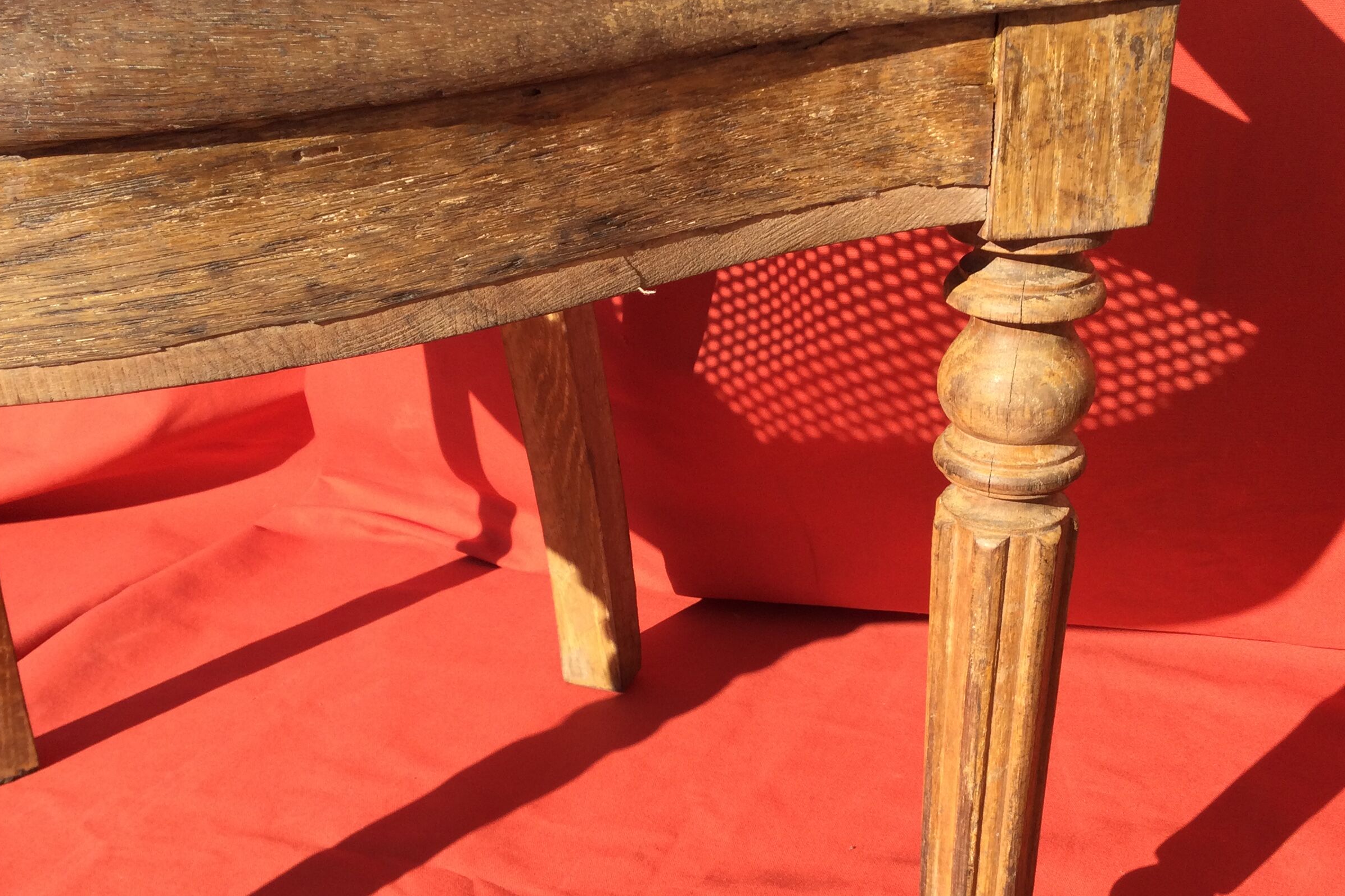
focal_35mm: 44
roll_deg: +1.2
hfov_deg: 44.5
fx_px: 1644
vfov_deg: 30.4
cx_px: 683
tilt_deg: -25.2
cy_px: 536
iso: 25
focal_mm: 3.3
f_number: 2.4
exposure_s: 1/463
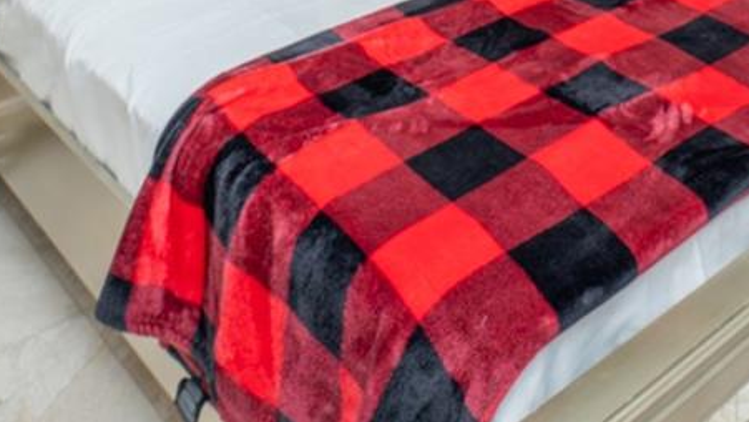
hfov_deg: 38.5
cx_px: 590
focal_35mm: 52
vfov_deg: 17.0
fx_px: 1033
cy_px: -420
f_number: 11
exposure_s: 1/40
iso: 500
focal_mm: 14
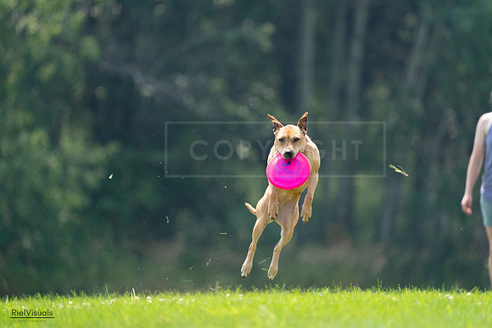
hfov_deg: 3.4
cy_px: 164
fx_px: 8202
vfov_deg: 2.3
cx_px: 246
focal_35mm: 600
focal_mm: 600
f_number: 6.3
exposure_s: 1/4000
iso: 3200
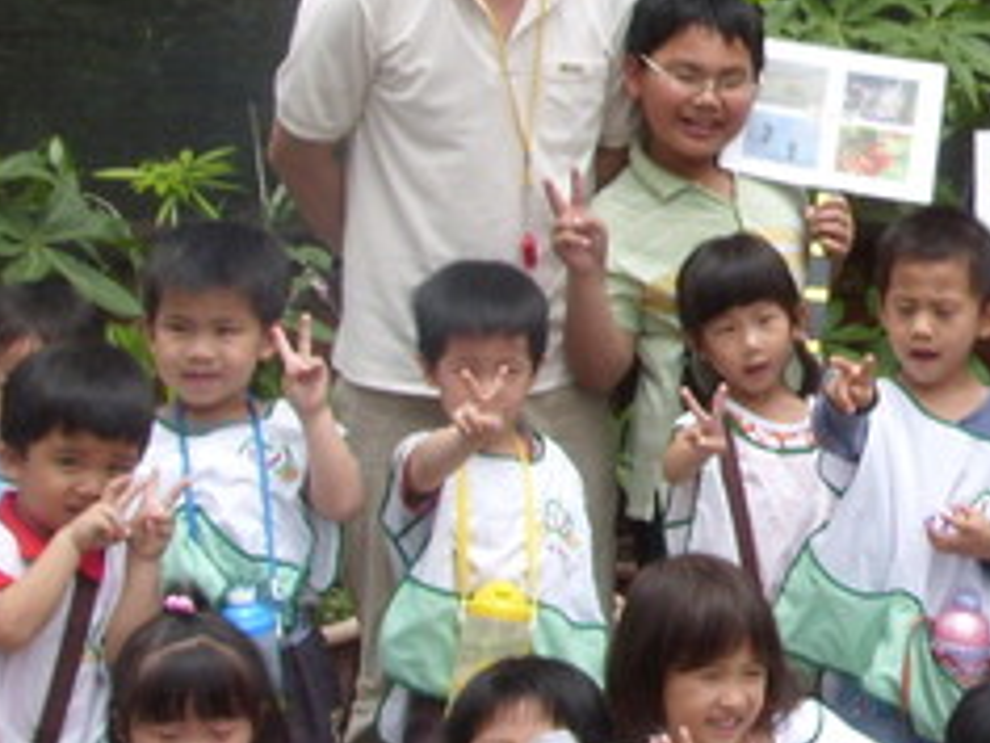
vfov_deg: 15.8
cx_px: 1330
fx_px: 2631
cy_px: 44
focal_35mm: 92
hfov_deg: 19.5
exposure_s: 1/114
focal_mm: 6.3
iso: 50
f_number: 6.3
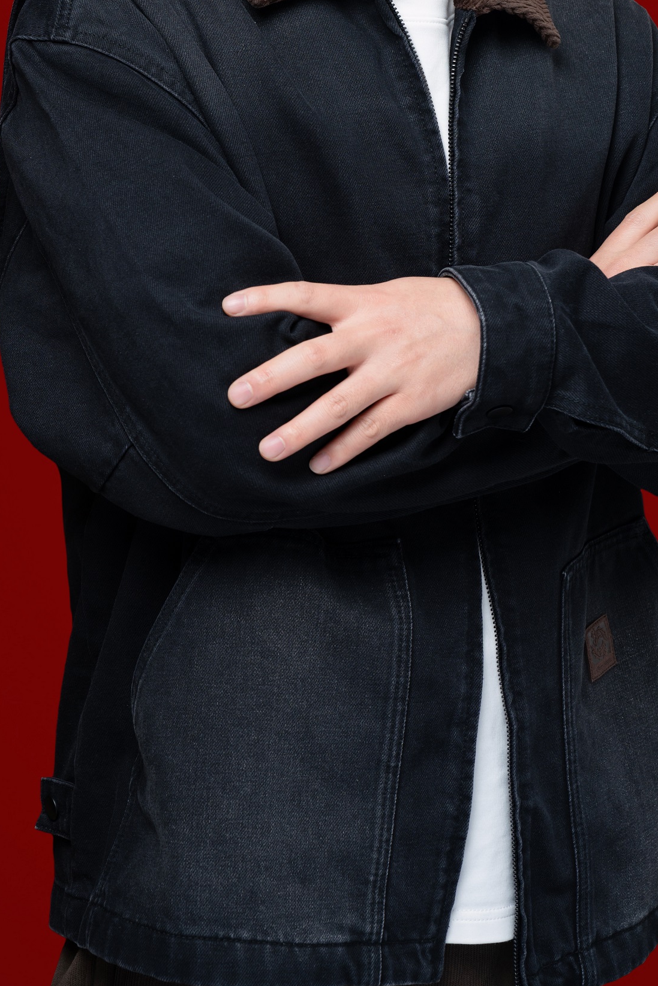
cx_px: 353
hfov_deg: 12.1
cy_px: 165
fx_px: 3097
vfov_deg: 17.9
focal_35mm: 113
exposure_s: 1/125
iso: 100
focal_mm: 62
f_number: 5.6
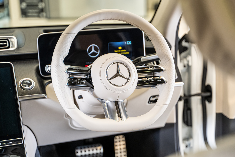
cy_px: 78
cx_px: 118
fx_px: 372
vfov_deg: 23.8
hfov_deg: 35.1
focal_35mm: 57
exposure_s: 1/160
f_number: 2.8
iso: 1600
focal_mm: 57
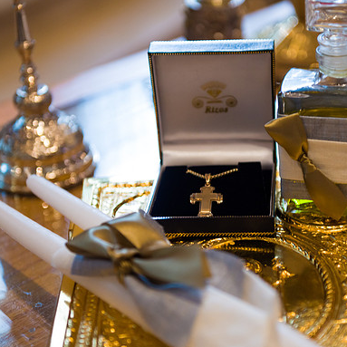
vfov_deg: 19.3
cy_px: 173
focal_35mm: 90
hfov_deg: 19.2
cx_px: 228
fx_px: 1021
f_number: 3.5
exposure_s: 1/320
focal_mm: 70
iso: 1600
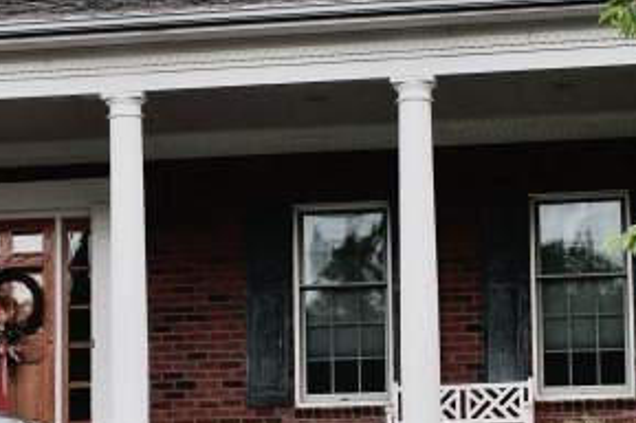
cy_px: 304
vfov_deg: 8.3
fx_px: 2908
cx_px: 106
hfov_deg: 12.4
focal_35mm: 165
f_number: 8
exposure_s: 1/125
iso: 200
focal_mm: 31
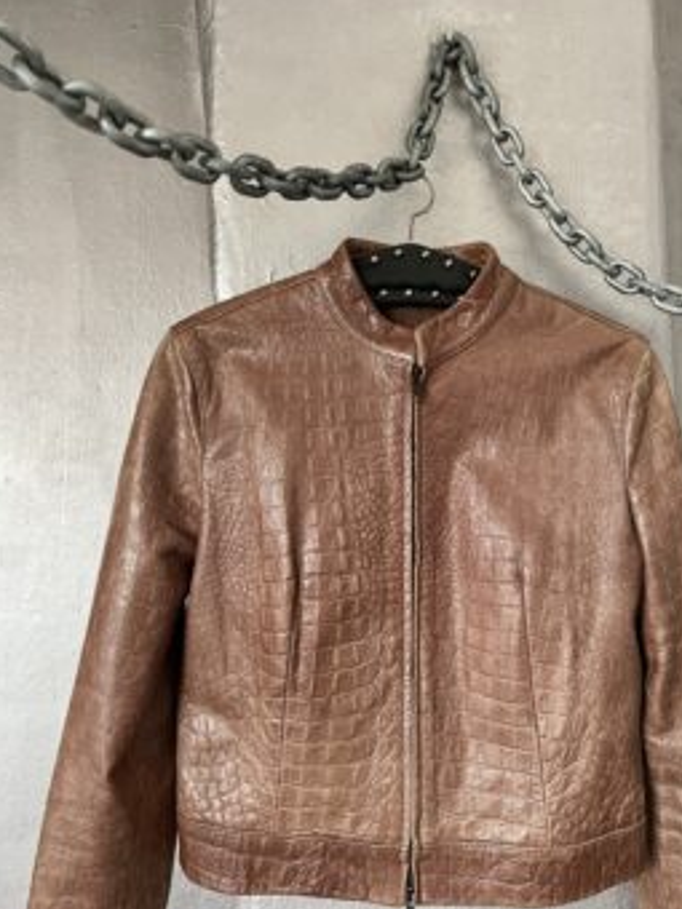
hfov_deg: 51.4
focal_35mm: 27
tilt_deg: +1.3
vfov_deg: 65.3
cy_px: 440
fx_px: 709
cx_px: 341
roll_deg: -0.3
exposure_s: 1/60
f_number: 1.5
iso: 250
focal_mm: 5.7
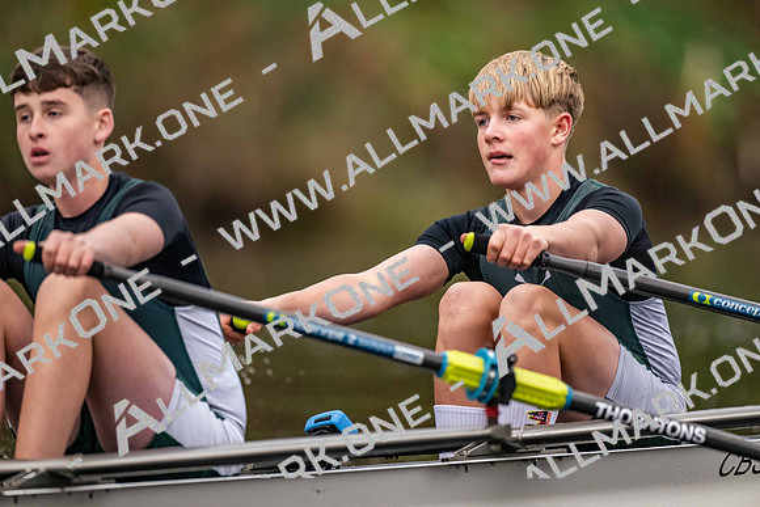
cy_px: 254
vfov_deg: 2.3
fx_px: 12669
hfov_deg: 3.4
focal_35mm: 600
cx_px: 380
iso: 4000
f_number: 4
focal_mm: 600
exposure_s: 1/2500
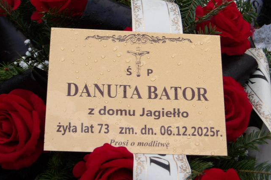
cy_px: 92
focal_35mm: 91
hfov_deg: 22.4
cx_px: 135
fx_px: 685
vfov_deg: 15.0
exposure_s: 1/60
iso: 110
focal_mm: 15.6
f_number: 5.6
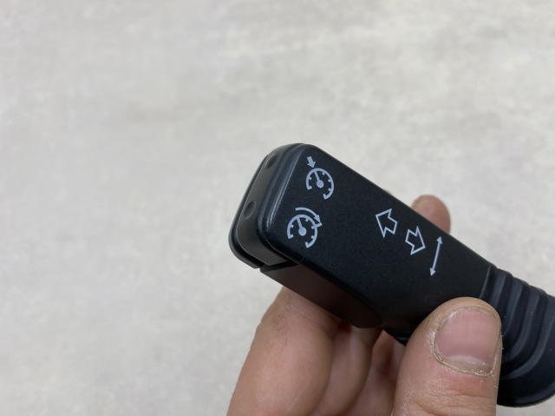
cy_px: 208
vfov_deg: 54.8
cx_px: 278
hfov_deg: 69.4
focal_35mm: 25
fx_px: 401
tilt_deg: -69.7
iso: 32
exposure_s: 1/161
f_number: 1.8
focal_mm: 4.25
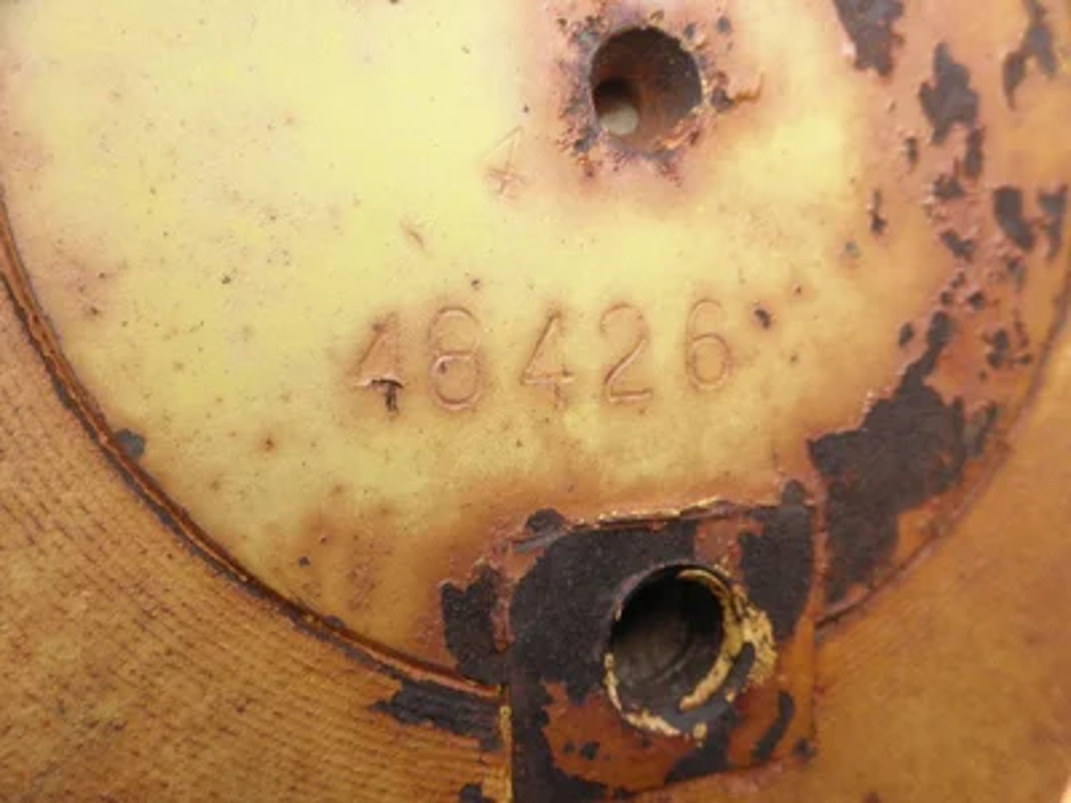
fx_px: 1083
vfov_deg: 40.7
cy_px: 402
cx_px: 536
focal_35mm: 35
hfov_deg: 52.6
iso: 64
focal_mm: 6.1
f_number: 3.2
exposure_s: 1/125
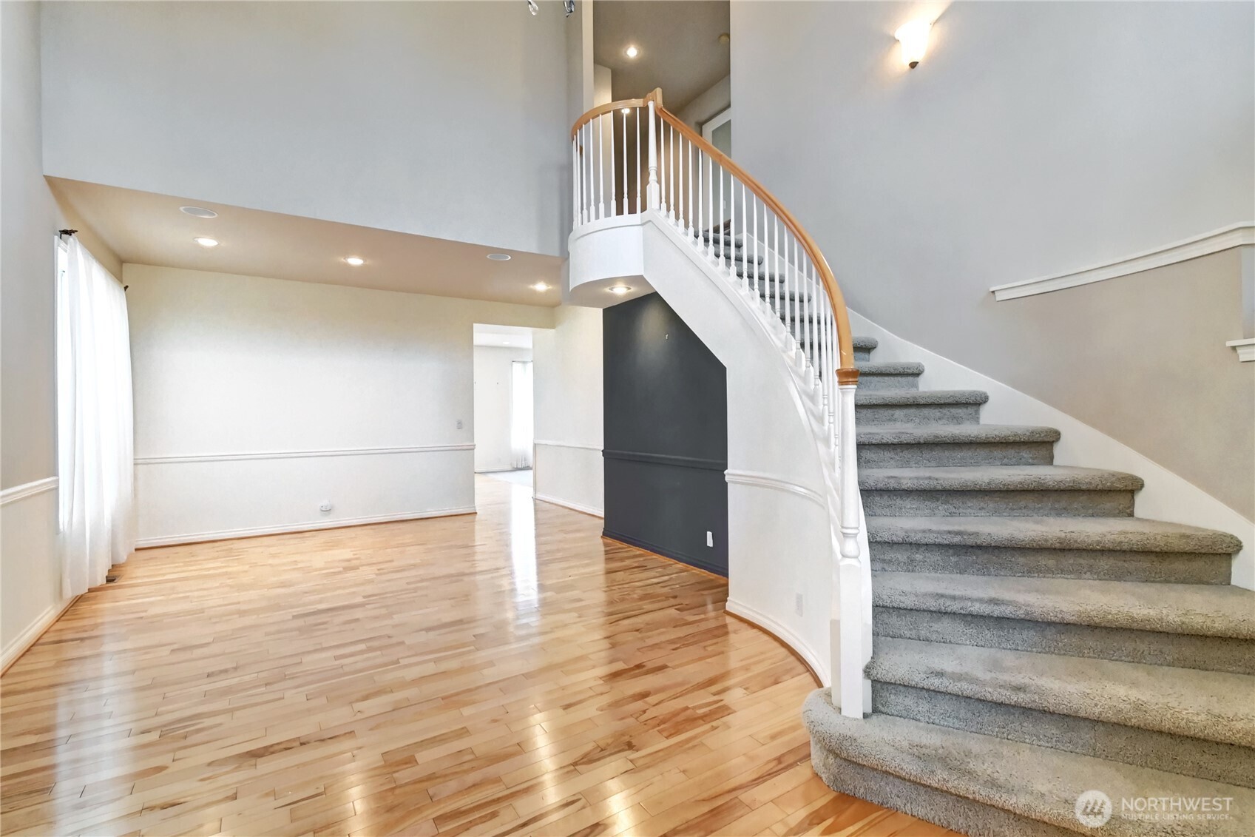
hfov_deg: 100.4
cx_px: 628
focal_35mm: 15
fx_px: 523
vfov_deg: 77.3
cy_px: 418
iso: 3200
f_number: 11
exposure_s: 1/10
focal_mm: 10
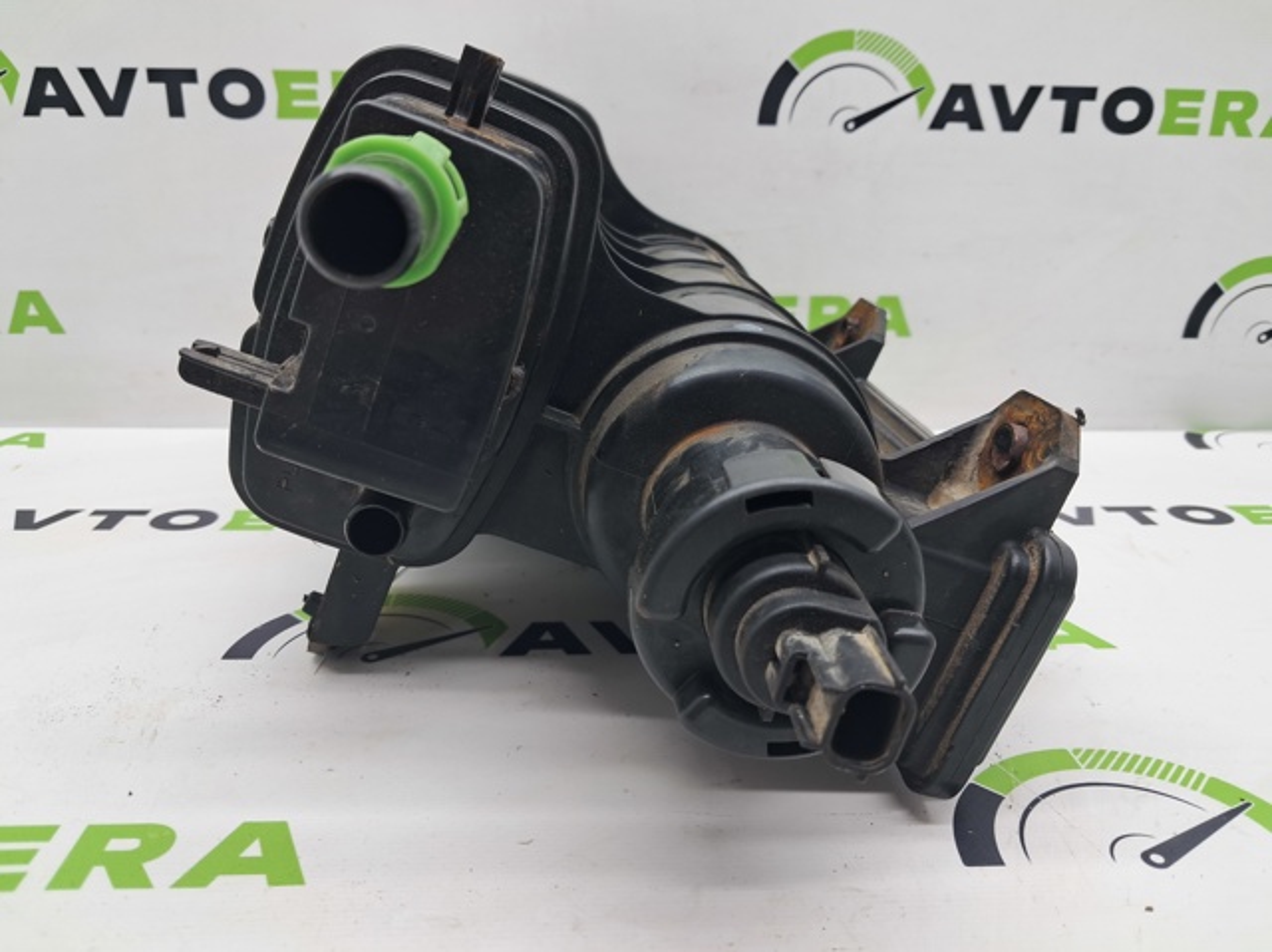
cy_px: 476
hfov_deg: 65.4
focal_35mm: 27
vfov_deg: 51.3
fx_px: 991
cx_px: 636
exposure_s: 1/60
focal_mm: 4
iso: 50
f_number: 1.8
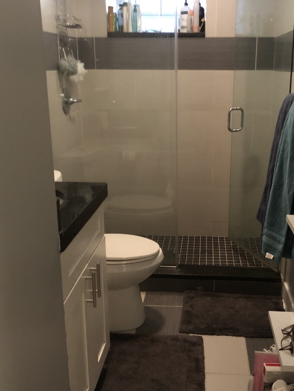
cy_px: 203
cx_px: 183
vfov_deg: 47.8
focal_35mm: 39
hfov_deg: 36.6
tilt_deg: -16.1
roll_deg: -0.5
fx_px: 441
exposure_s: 1/4
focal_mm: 4
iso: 100
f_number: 1.8
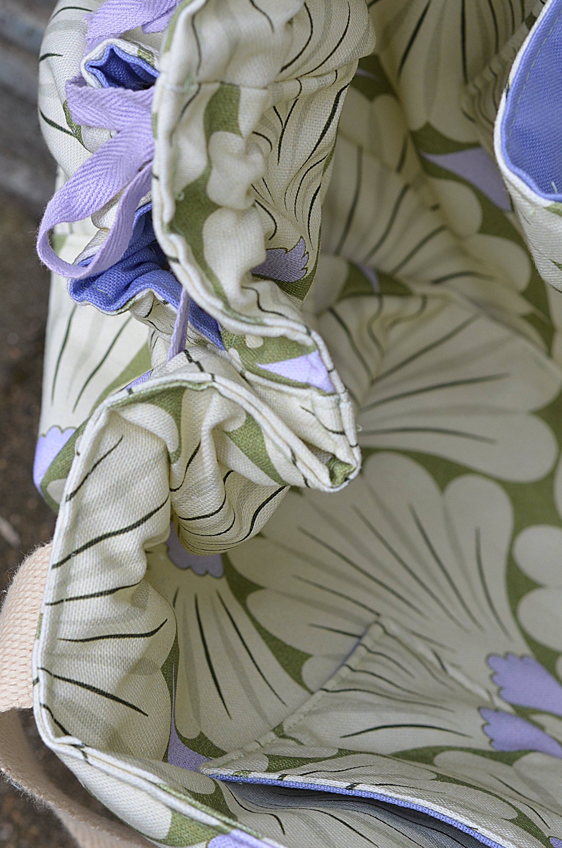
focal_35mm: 107
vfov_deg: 19.1
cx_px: 359
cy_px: 453
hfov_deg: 12.7
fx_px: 2517
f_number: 5.6
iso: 200
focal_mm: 50
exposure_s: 1/125
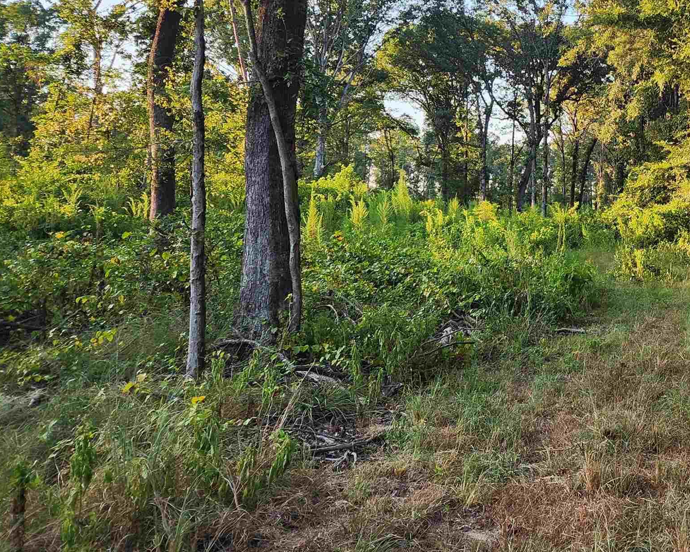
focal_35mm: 45
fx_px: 919
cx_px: 665
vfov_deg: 32.6
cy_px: 122
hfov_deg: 37.4
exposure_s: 1/180
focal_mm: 5.4
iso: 20
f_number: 1.8
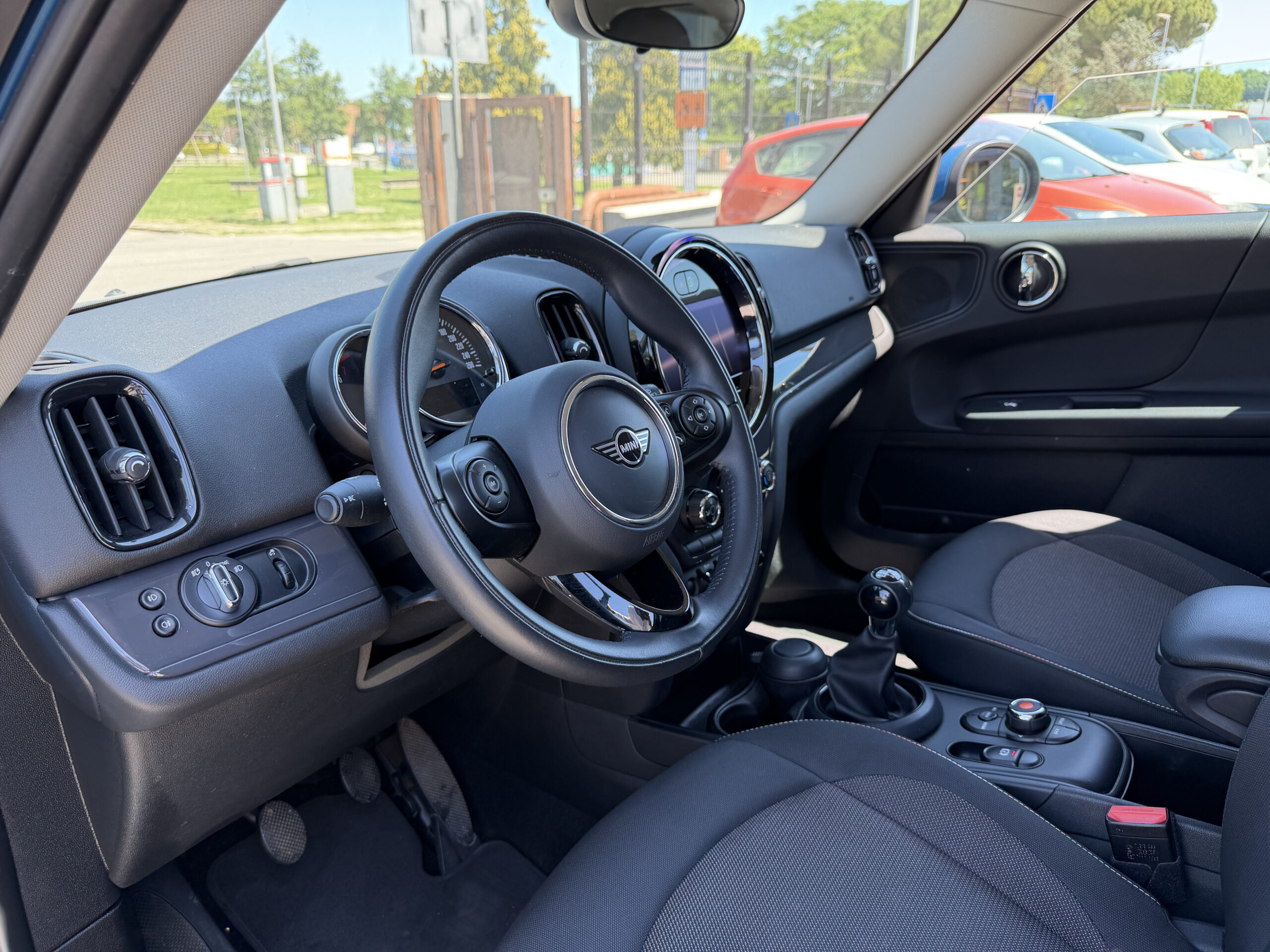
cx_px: 635
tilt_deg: -21.3
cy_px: 476
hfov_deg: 71.6
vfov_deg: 56.8
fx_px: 881
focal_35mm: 24
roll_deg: +1.3
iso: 80
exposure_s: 1/187
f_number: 1.78
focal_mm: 6.76
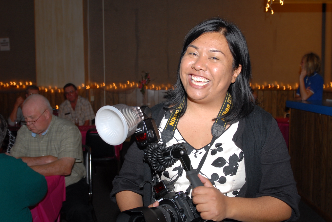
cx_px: 166
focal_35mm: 40
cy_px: 111
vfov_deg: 33.1
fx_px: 374
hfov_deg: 47.9
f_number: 4.5
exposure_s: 1/15
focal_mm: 27
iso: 250
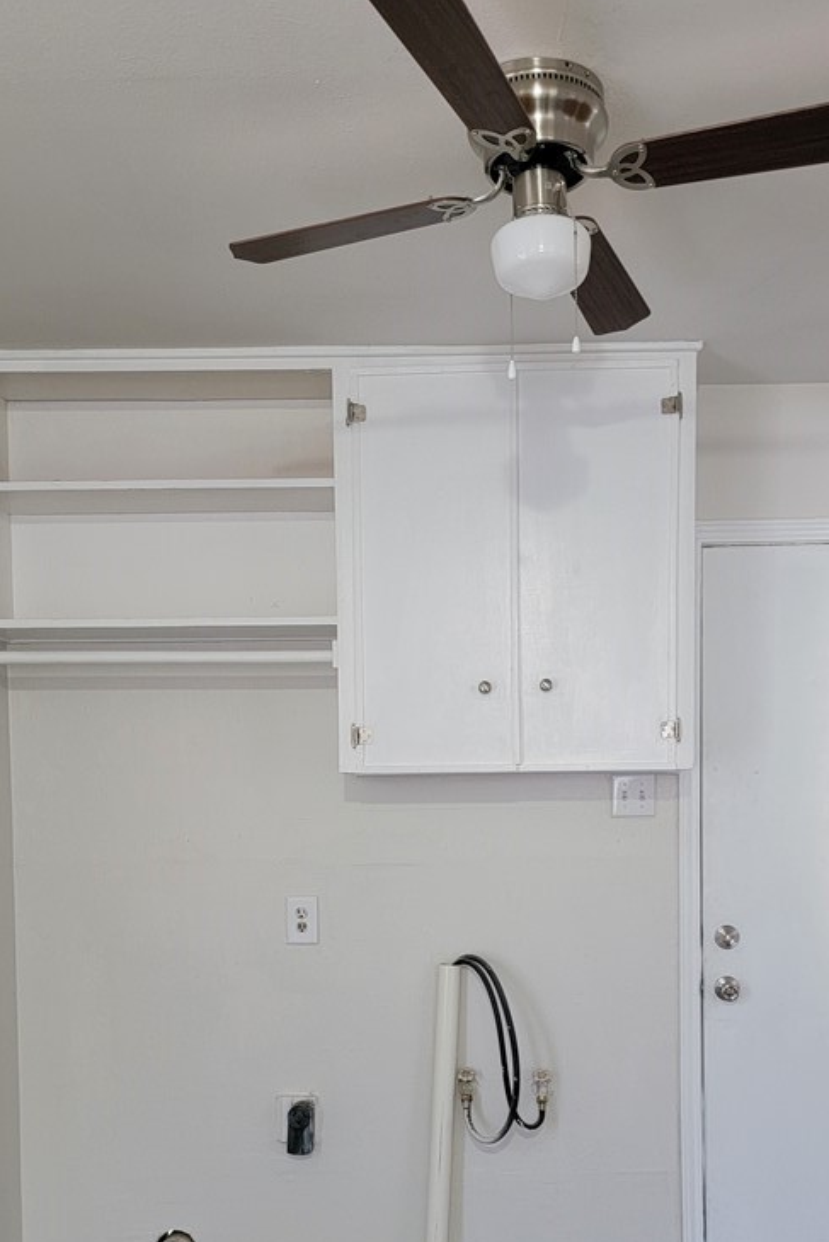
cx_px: 529
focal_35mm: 35
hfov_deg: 37.6
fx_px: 1208
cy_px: 829
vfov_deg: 53.4
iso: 250
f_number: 1.8
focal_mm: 6.7
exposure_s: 1/40
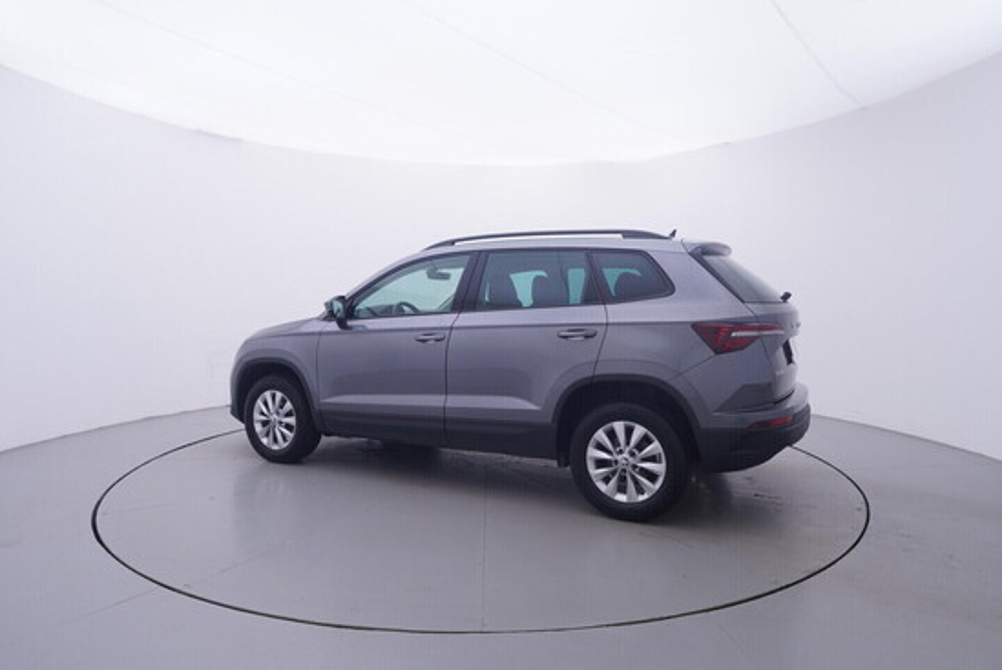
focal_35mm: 22
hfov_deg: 77.3
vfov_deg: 56.2
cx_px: 501
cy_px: 335
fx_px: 627
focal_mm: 15
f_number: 5
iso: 200
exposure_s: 1/80
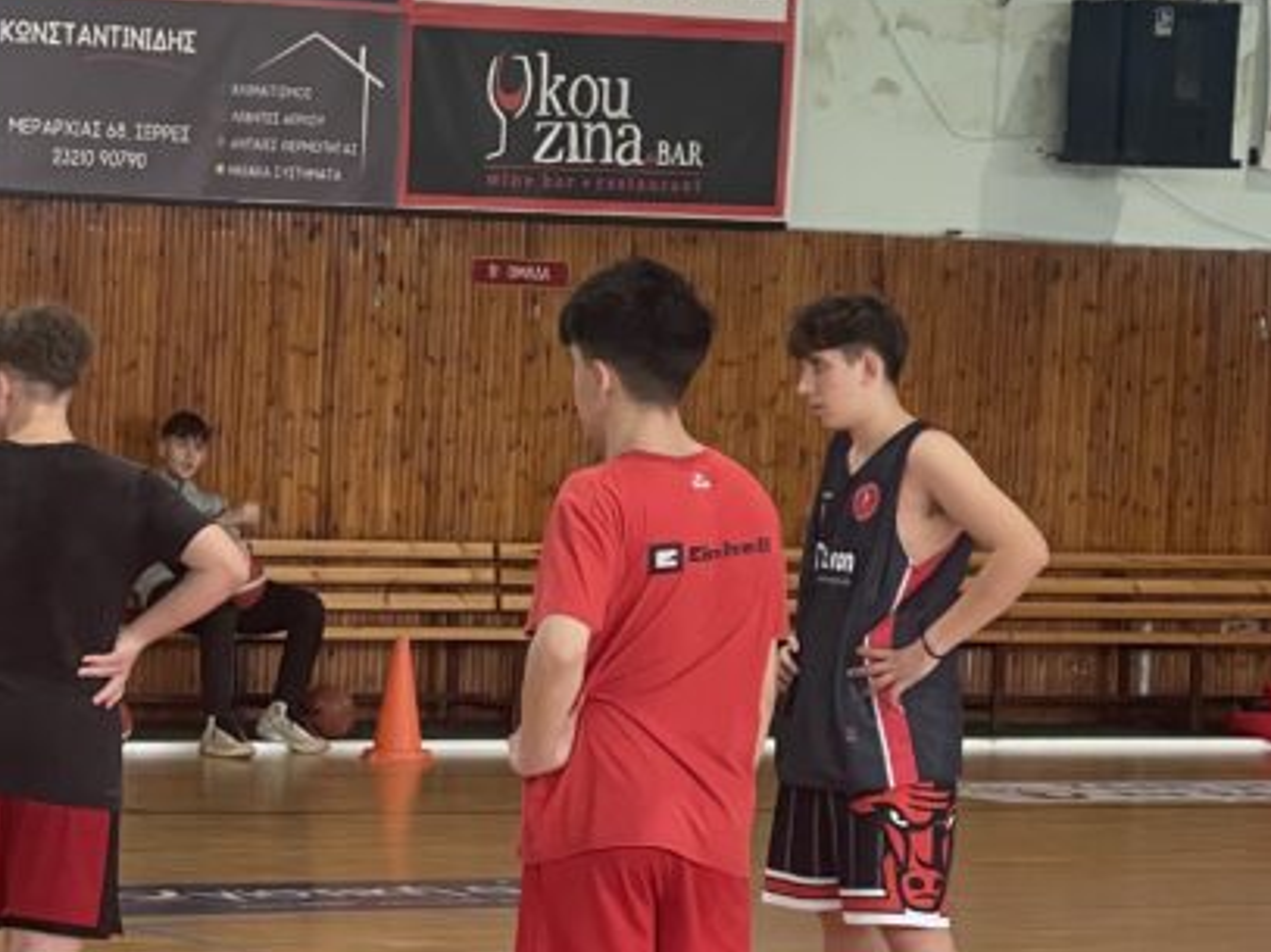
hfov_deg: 12.1
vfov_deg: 9.2
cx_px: -178
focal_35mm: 161
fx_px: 5910
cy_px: 556
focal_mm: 7.5
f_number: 2.2
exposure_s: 1/100
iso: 200
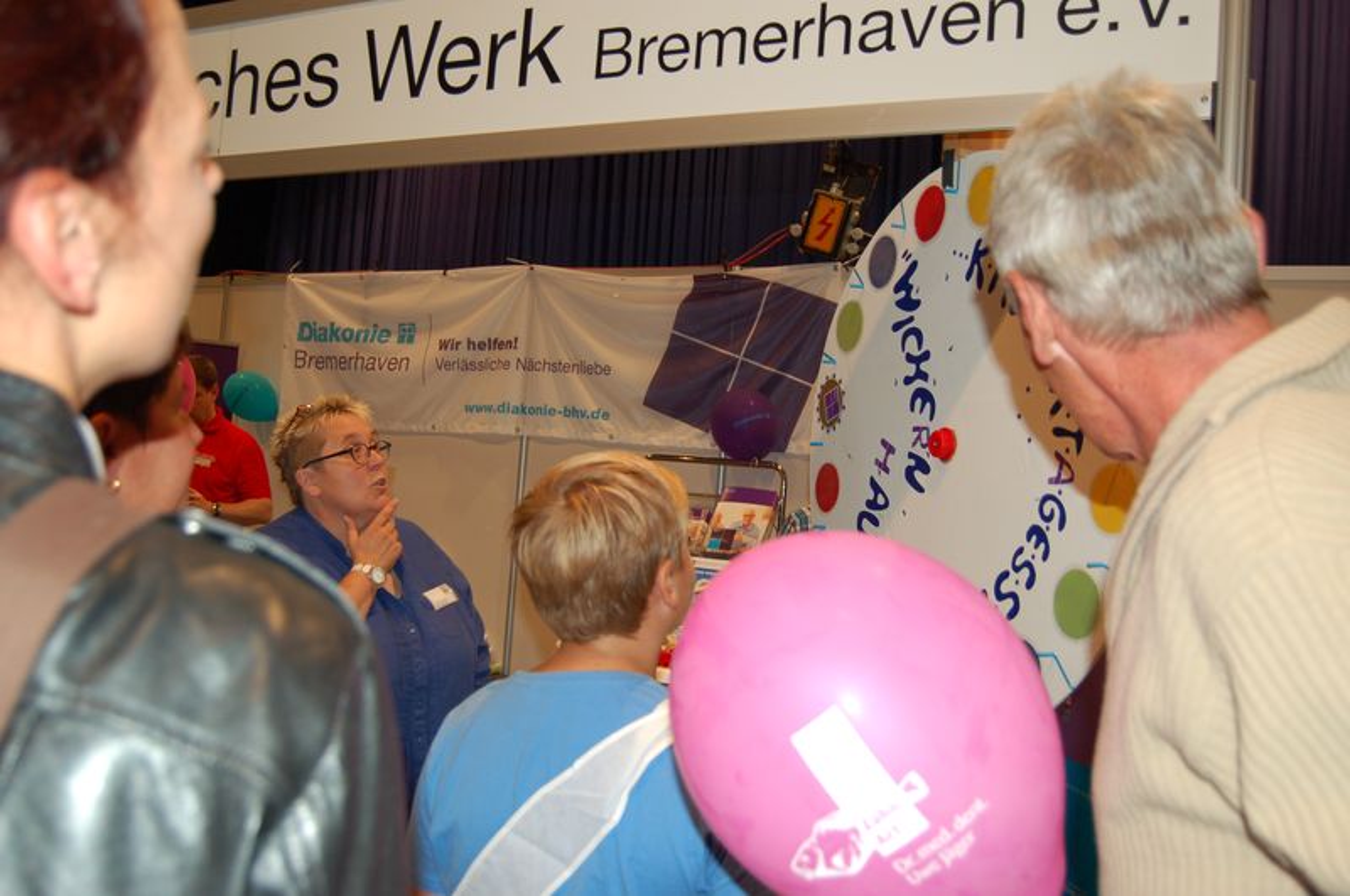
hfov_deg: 57.3
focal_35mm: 33
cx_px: 675
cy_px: 448
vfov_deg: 39.9
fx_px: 1236
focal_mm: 22
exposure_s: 1/60
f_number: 3.8
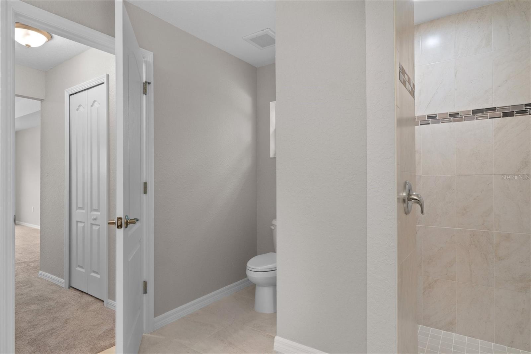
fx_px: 288
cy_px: 177
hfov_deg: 85.4
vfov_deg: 63.2
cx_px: 266
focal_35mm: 20
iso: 320
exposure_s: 1/1.67
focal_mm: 13
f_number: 8
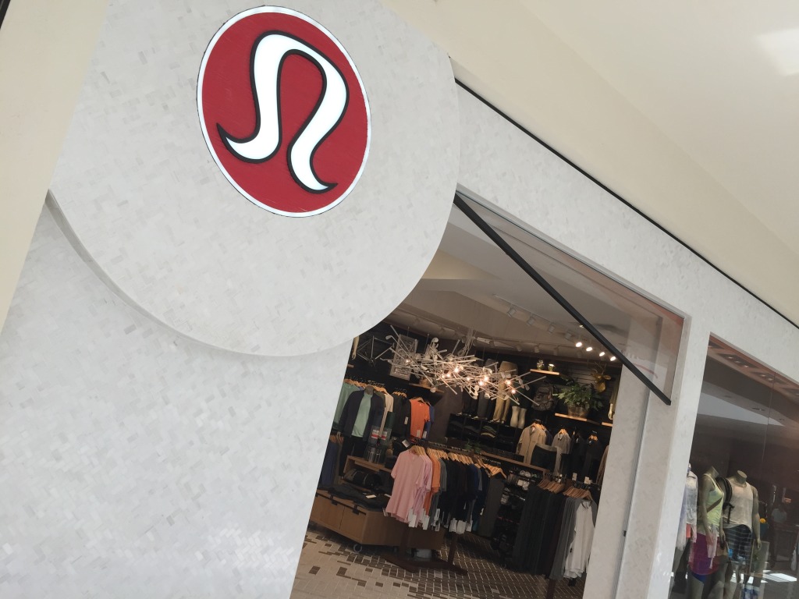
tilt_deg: +8.0
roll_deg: -13.8
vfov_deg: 48.2
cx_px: 400
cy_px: 300
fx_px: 669
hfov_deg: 61.7
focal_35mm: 29
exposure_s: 1/120
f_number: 2.2
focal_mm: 4.15
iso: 40
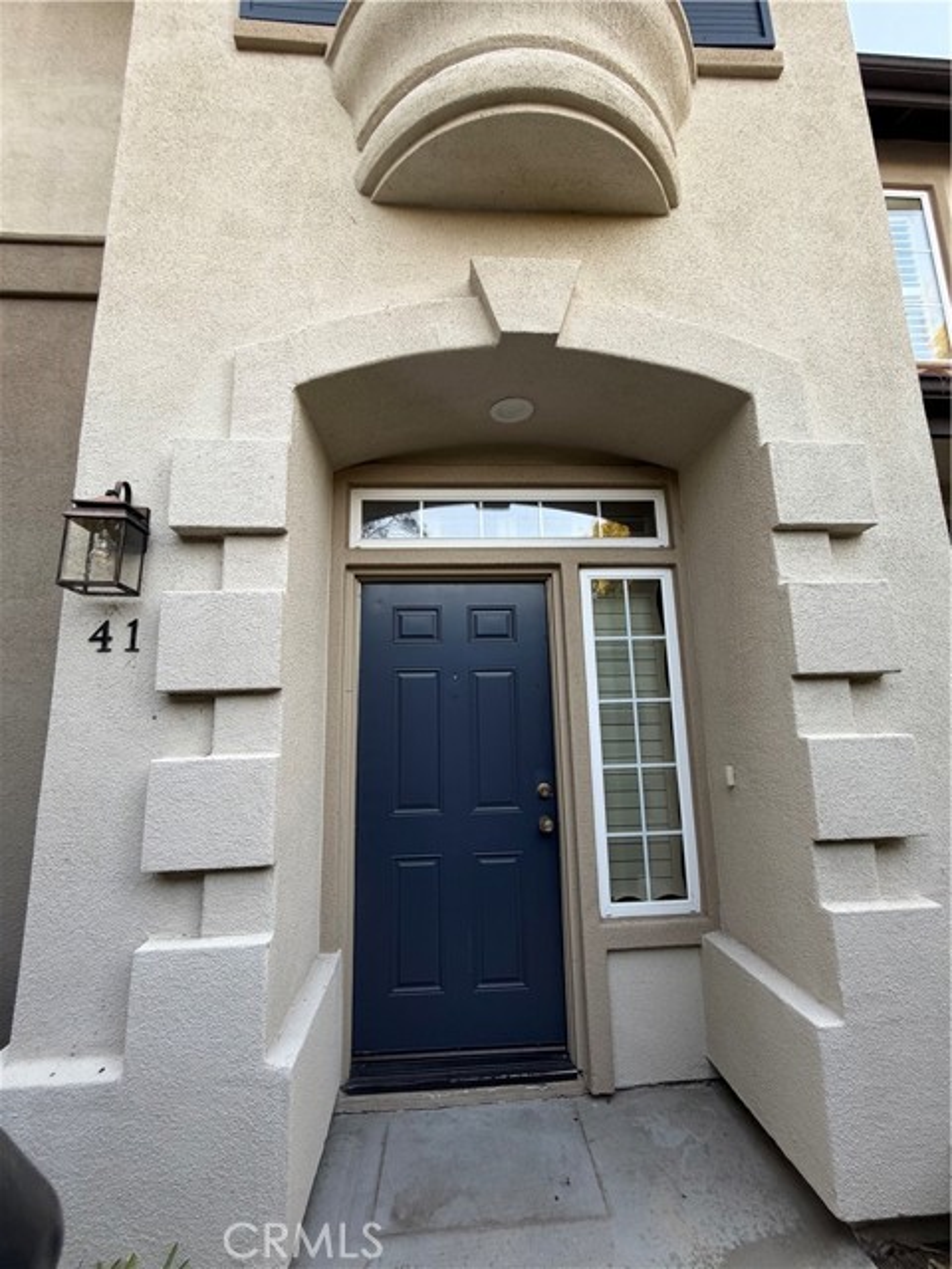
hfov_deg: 85.7
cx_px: 476
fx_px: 513
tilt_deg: +9.9
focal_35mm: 14
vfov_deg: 102.1
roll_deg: +1.0
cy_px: 634
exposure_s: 1/120
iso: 125
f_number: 2.2
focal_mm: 2.22
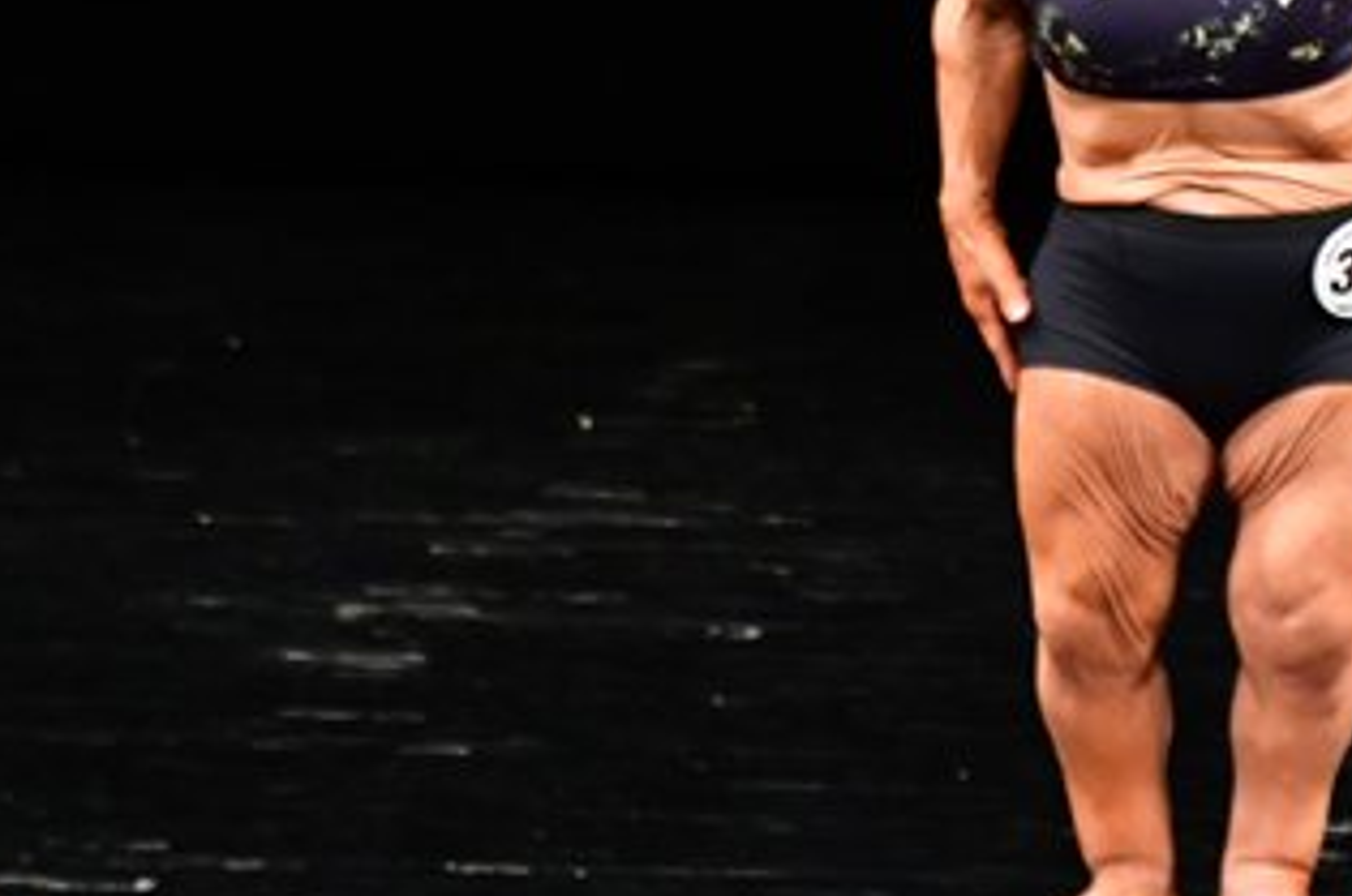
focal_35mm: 924
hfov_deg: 2.2
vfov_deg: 1.5
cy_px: 171
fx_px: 34648
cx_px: 1298
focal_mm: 250
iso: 4000
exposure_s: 1/400
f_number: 5.6
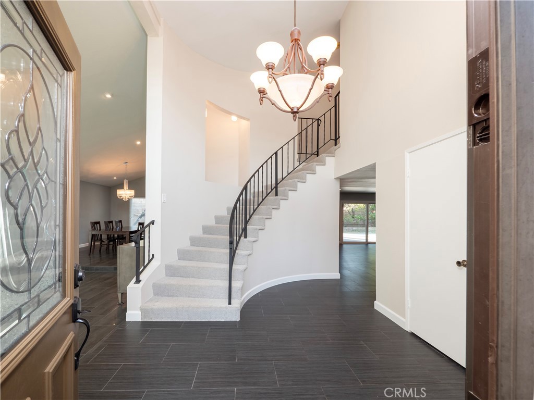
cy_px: 200
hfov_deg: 98.2
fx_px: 231
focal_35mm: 15
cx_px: 267
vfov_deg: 81.7
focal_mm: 7
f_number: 8
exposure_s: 1/13
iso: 250
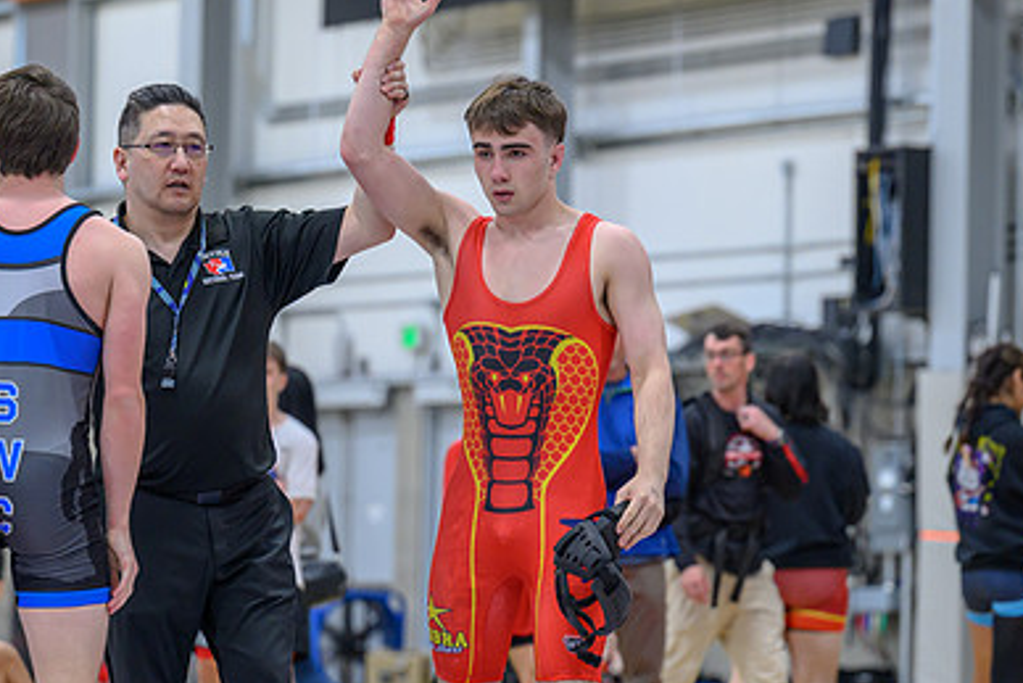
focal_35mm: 189
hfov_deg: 10.9
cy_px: 400
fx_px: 5372
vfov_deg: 7.3
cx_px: 533
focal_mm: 93
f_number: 2.8
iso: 1400
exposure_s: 1/640
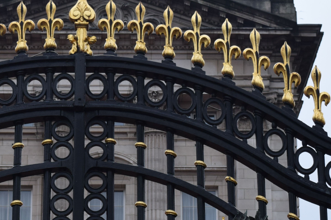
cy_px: 233
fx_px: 1324
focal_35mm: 144
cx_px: 116
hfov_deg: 14.2
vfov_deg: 9.4
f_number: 8
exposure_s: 1/250
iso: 400
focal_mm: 38
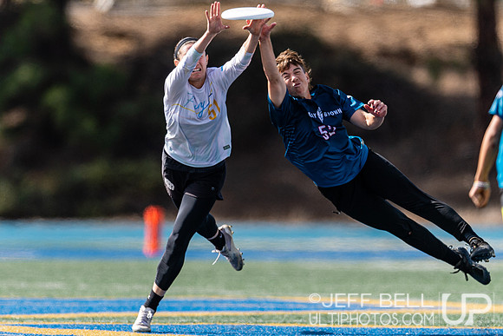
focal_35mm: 728
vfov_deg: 1.9
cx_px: 198
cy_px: 183
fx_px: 10169
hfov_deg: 2.8
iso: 100
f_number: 2.8
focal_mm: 400
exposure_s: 1/1600
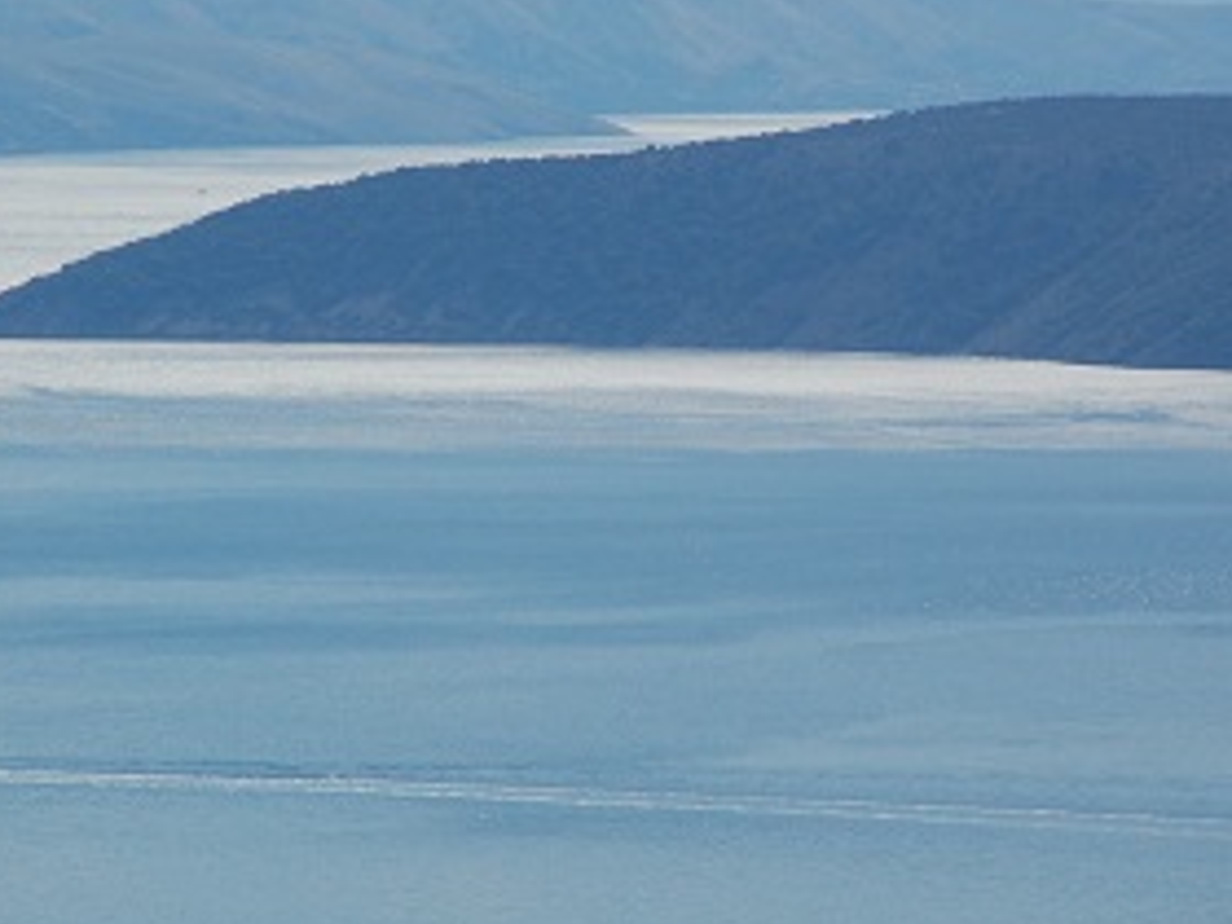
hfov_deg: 5.6
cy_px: 361
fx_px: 12666
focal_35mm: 356
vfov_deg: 4.2
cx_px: 431
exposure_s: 1/4000
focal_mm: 135
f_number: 6
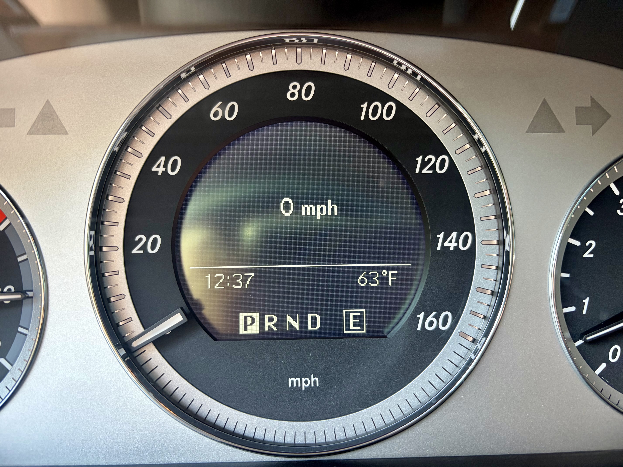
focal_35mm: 26
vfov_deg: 53.1
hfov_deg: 67.3
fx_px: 468
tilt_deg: -19.4
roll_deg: -0.9
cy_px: 234
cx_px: 312
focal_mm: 5.96
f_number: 1.6
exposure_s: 1/79
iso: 125
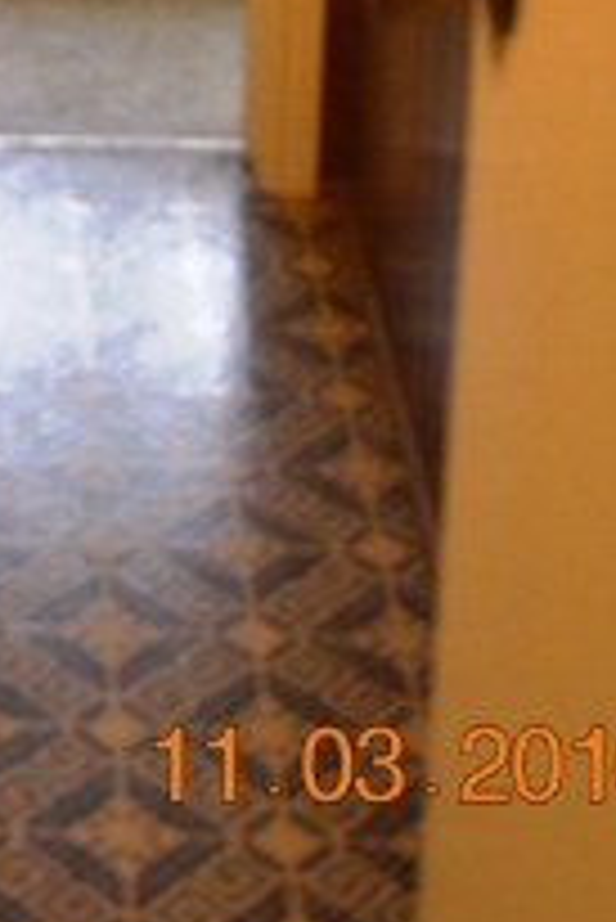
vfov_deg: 17.4
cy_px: -598
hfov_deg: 12.8
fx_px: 2588
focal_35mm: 101
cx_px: -346
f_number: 3.5
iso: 800
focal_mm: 18
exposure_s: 1/60
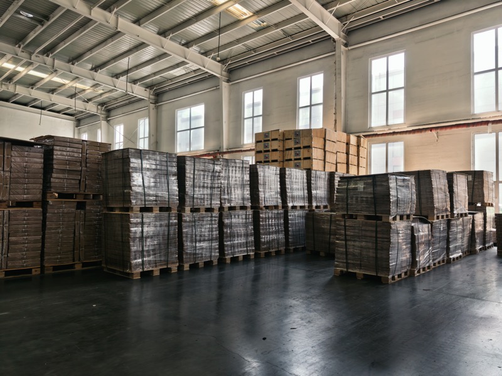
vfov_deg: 56.8
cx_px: 251
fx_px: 348
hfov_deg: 71.6
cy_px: 188
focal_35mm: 24
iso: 50
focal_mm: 6.98
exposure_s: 1/591
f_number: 1.4
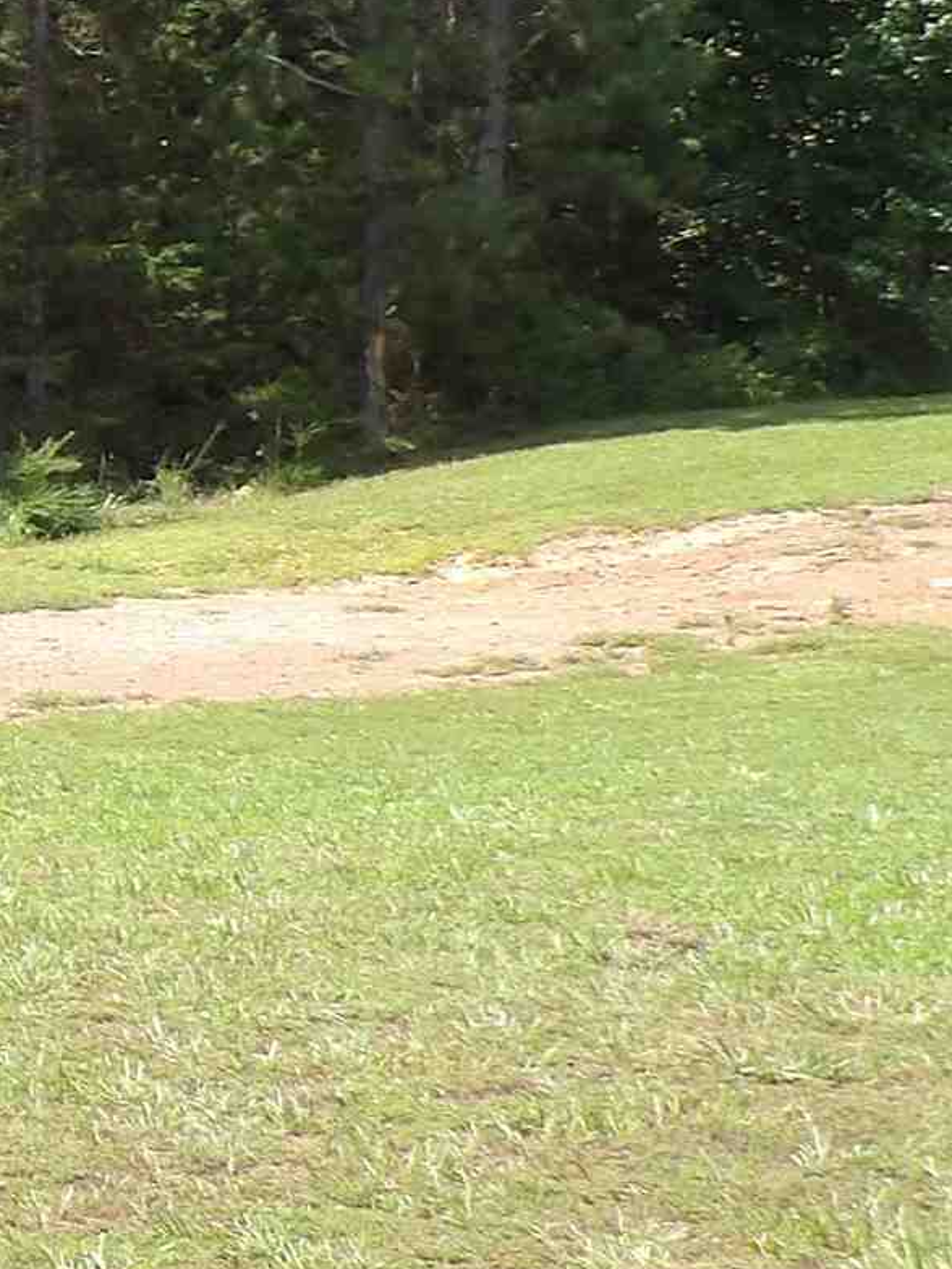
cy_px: 431
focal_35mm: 94
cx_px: -1298
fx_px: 3447
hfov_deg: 12.5
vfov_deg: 20.8
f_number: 3.2
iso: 100
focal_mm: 4.3
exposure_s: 1/379
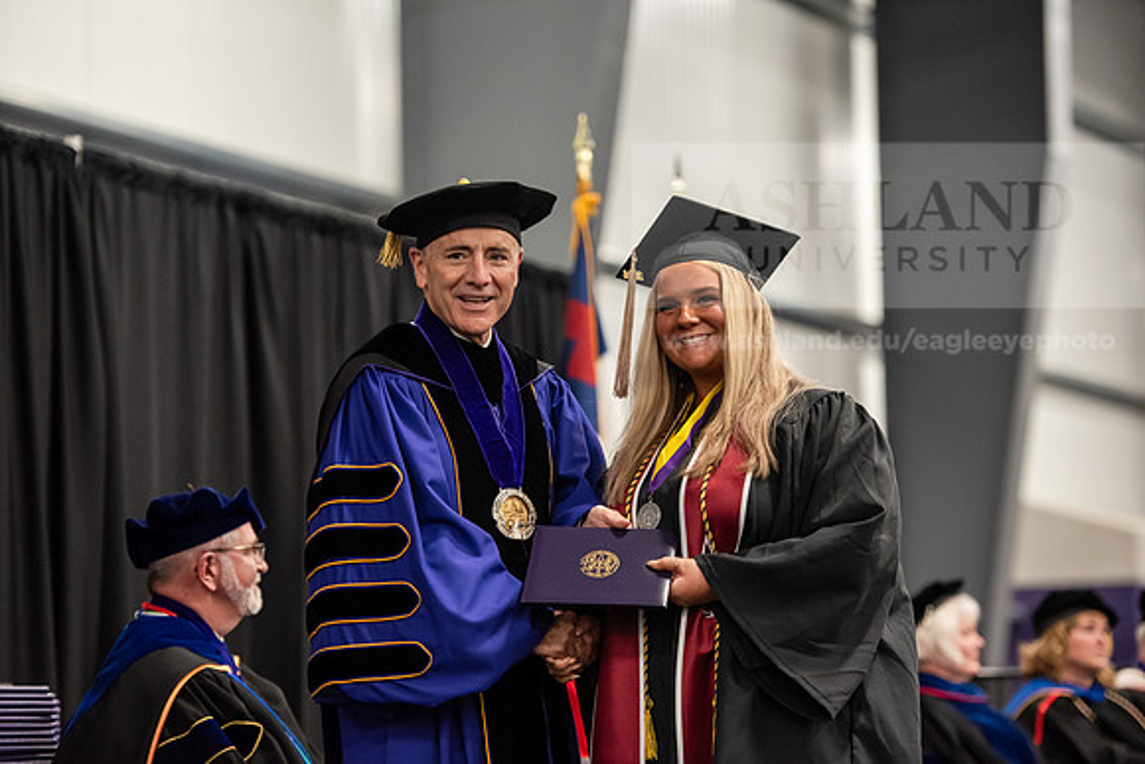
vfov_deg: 11.2
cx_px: 572
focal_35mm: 122
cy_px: 382
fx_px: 3881
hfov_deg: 16.8
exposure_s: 1/200
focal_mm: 122
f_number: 3.2
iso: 2000
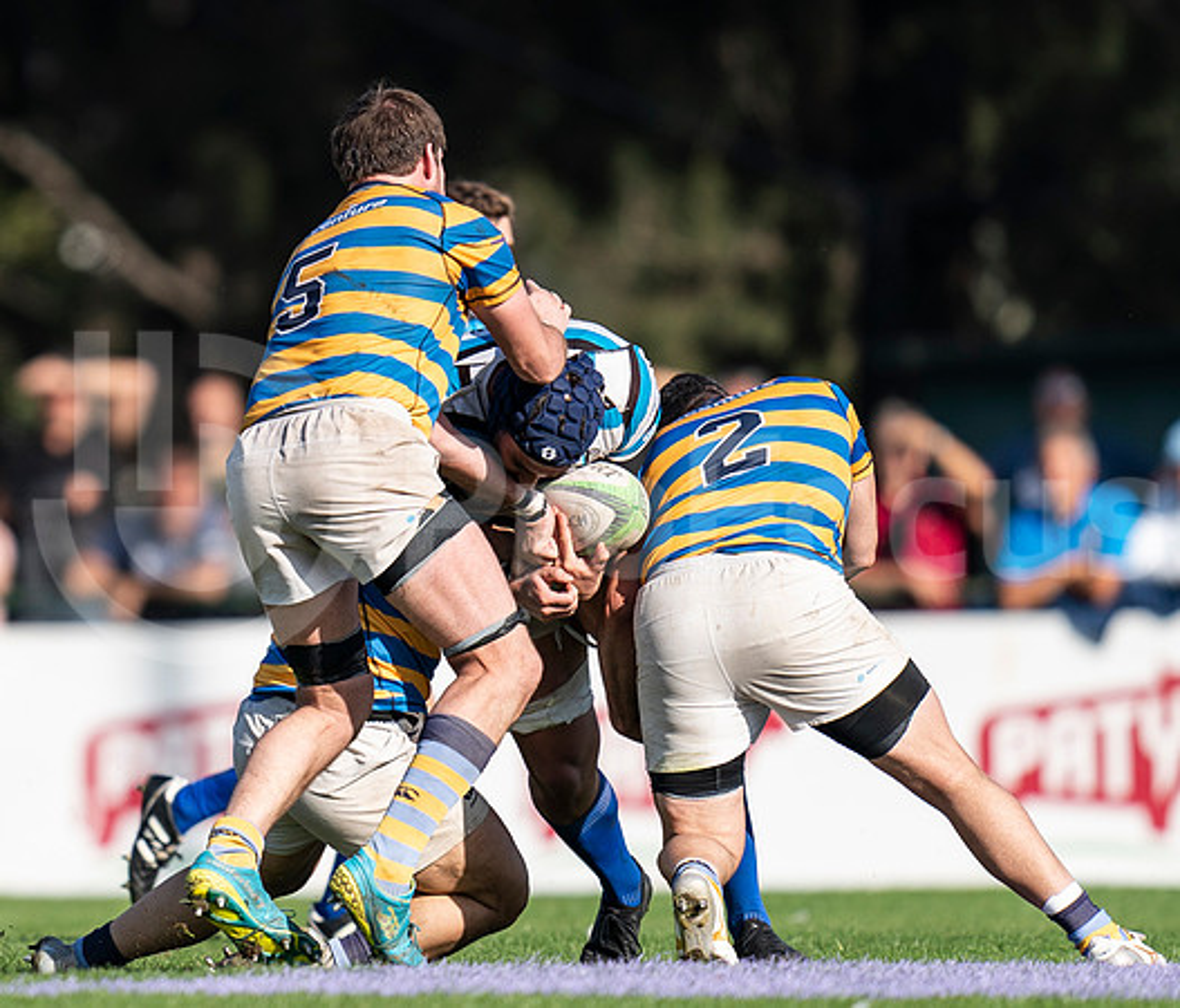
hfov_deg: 1.9
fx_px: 35533
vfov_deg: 1.6
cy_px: 422
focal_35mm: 991
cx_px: 174
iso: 100
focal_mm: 400
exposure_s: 1/1250
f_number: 2.8
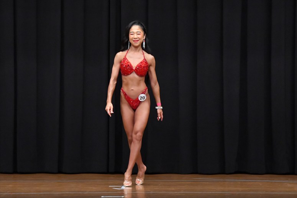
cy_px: 99
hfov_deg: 7.6
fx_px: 2226
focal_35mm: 270
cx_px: 148
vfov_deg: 5.1
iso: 8000
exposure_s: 1/400
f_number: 5.6
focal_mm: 180
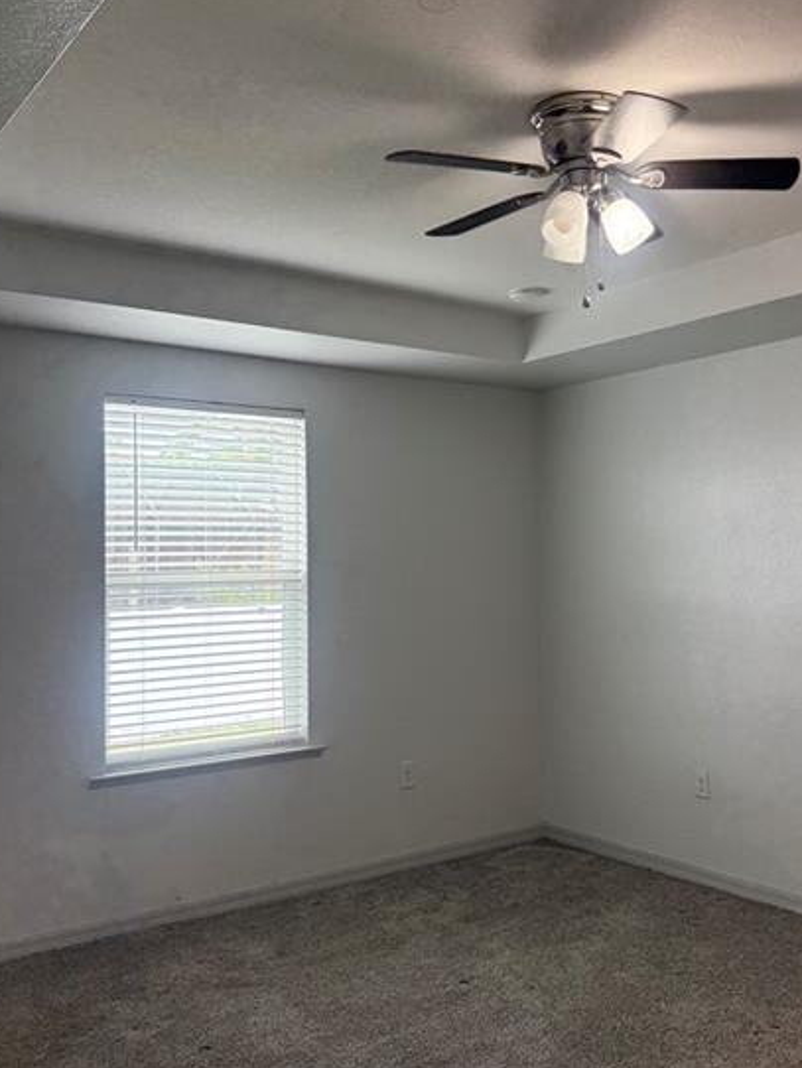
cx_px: 506
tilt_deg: +1.9
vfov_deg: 53.9
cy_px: 524
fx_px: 1049
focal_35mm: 34
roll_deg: +0.9
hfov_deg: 41.5
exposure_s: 1/120
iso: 250
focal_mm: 6.76
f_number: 1.78
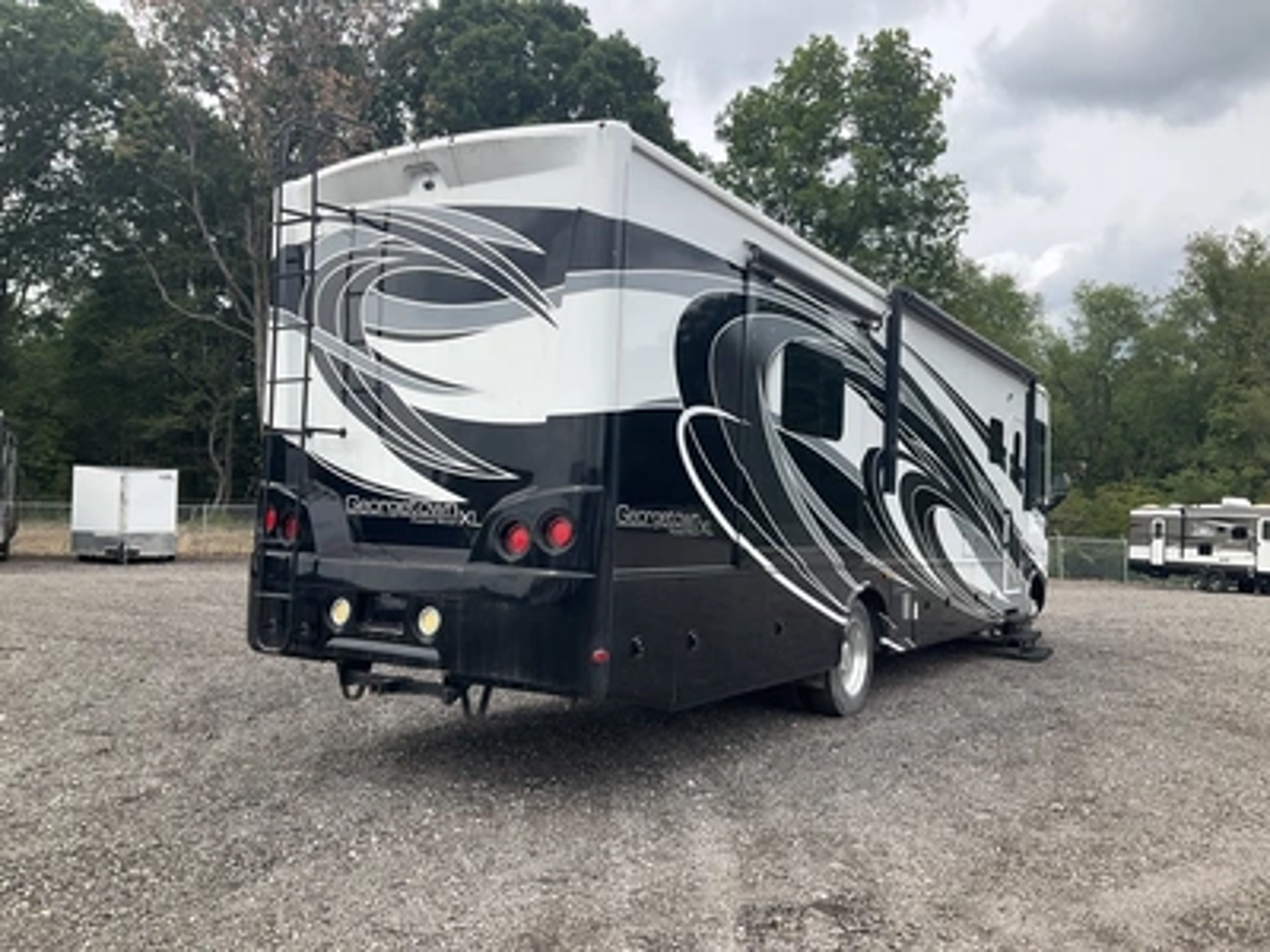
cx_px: 635
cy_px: 476
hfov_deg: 61.7
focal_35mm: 29
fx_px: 1064
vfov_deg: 48.2
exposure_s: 1/829
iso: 25
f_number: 1.8
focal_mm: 3
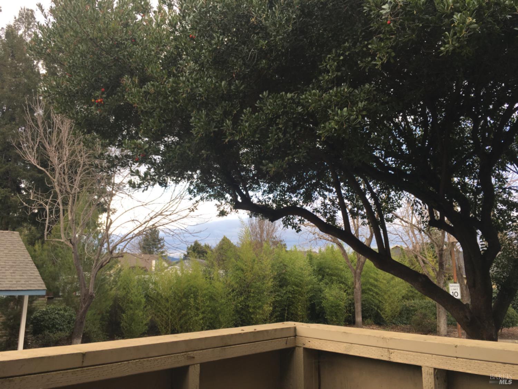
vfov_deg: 48.2
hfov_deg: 61.7
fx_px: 434
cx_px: 259
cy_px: 194
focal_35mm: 29
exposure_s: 1/154
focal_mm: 4.15
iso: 25
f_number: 2.2
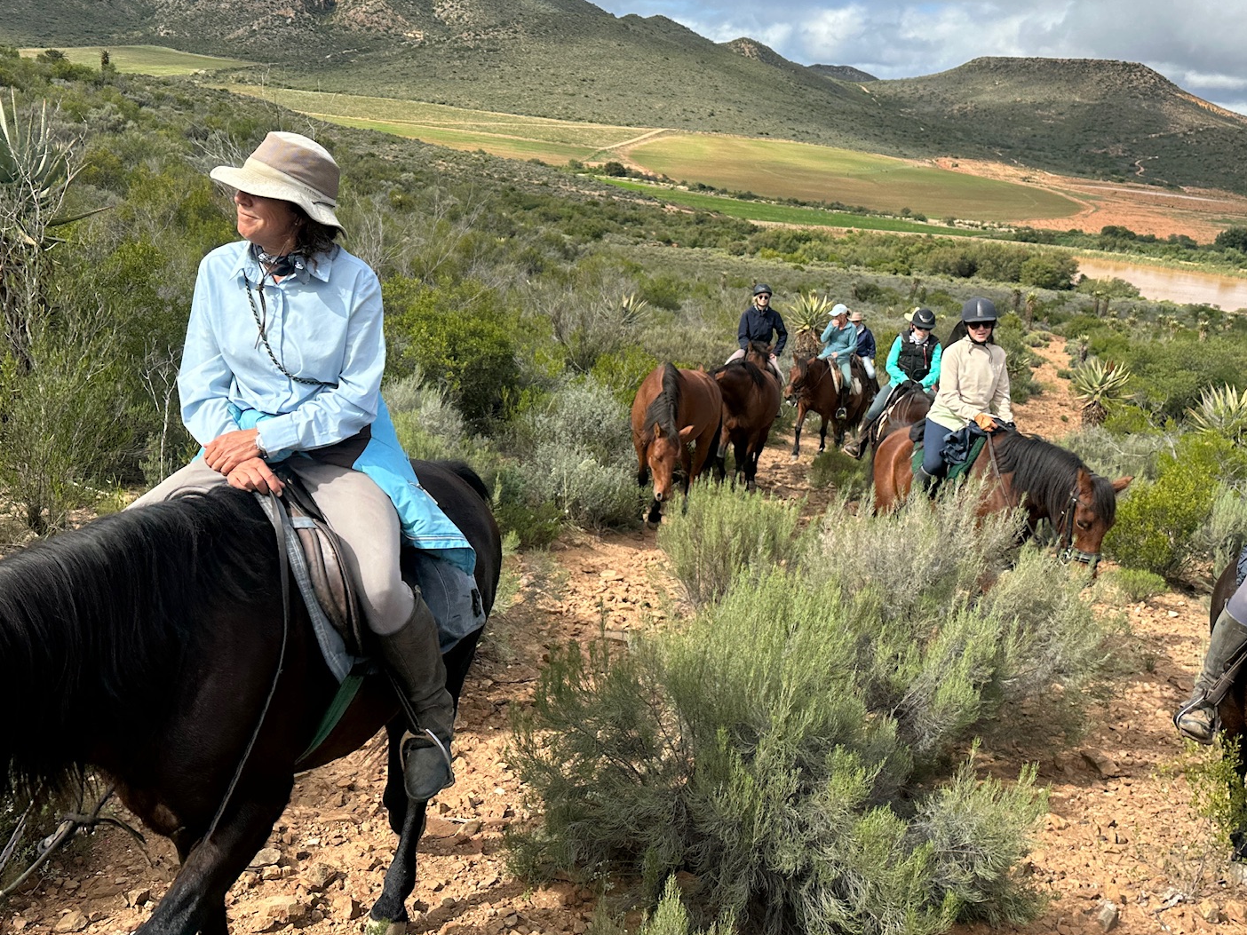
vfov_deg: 40.6
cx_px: 624
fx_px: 1261
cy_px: 417
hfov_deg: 52.6
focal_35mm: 35
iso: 80
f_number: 1.78
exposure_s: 1/3058
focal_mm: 6.86
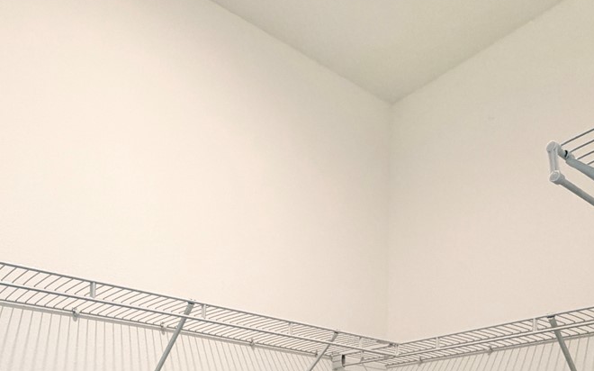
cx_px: 216
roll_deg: -1.0
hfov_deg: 53.3
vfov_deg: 29.3
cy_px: 469
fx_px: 583
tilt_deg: -1.2
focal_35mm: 36
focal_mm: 2.22
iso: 250
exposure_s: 1/120
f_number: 2.2
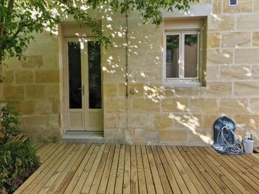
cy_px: 88
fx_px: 194
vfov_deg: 52.9
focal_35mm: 26
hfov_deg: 67.2
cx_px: 116
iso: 50
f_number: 1.8
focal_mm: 6.4
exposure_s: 1/180
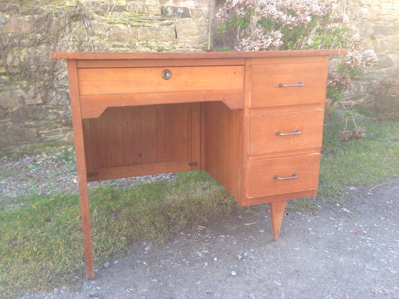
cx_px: 200
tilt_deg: -14.4
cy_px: 150
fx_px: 380
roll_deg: +0.1
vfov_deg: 42.9
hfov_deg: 55.4
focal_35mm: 33
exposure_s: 1/60
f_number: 2.4
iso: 50
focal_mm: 4.12
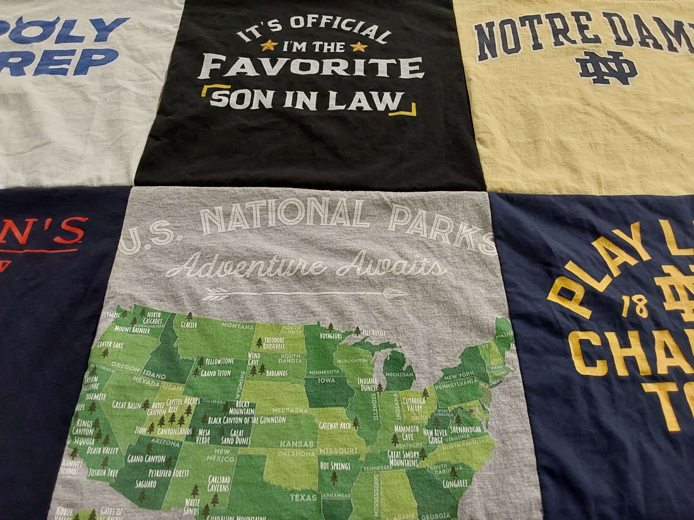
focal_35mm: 28
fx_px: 561
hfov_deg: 63.4
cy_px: 260
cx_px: 347
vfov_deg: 49.7
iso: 125
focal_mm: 2.91
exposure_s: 1/60
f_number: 1.9
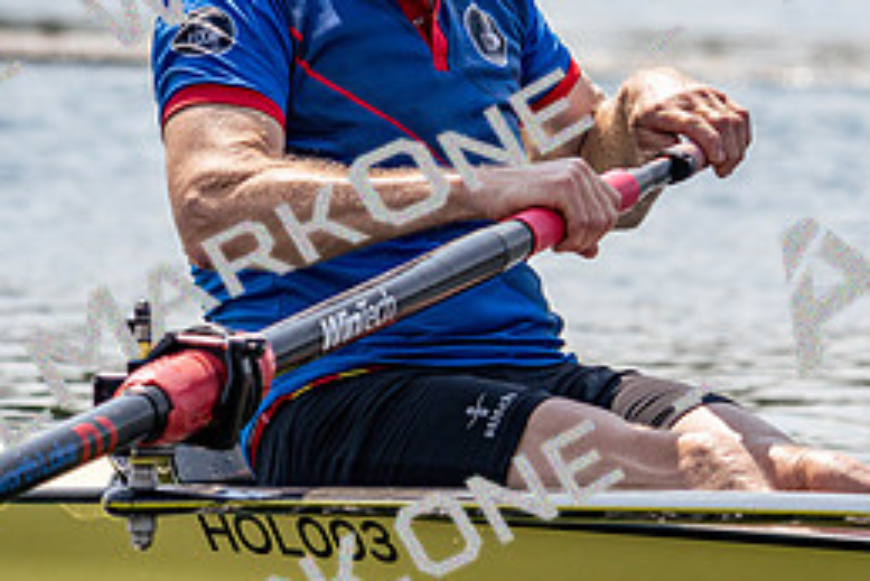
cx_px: 494
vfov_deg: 3.1
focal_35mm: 448
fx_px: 10832
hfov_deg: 4.6
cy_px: 59
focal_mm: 200
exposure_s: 1/1600
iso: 200
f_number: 5.6
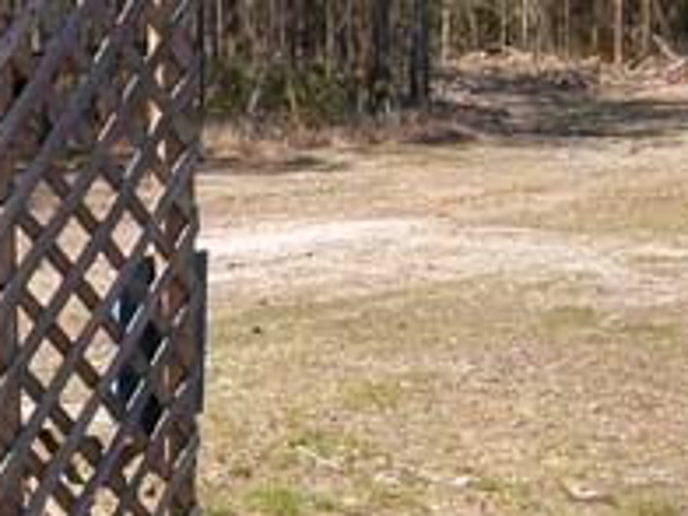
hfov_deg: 21.9
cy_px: 284
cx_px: -46
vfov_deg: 17.4
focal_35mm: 85
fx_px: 1689
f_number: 4.5
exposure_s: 1/351
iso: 100
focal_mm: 5.6
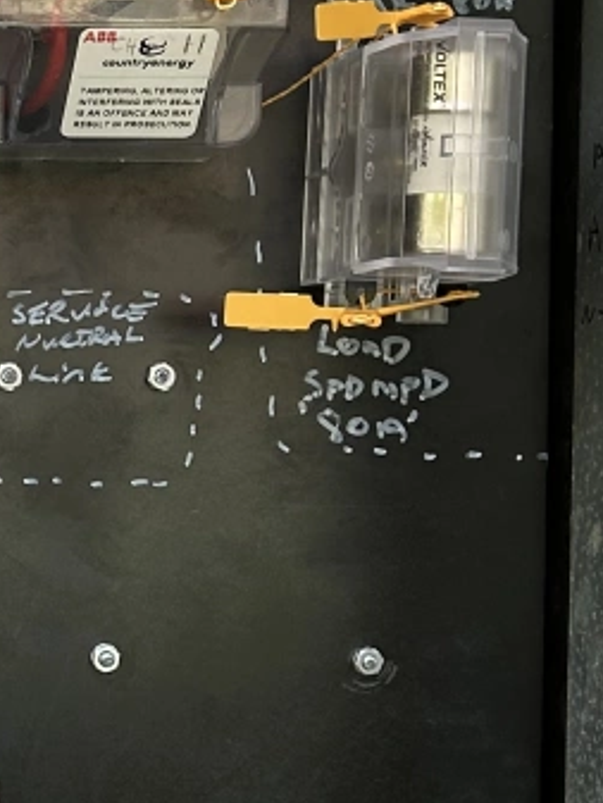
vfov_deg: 17.7
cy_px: 519
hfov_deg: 12.5
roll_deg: -0.1
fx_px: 2576
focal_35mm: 111
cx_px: -369
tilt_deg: -1.0
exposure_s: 1/558
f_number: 1.5
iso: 50
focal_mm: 5.7
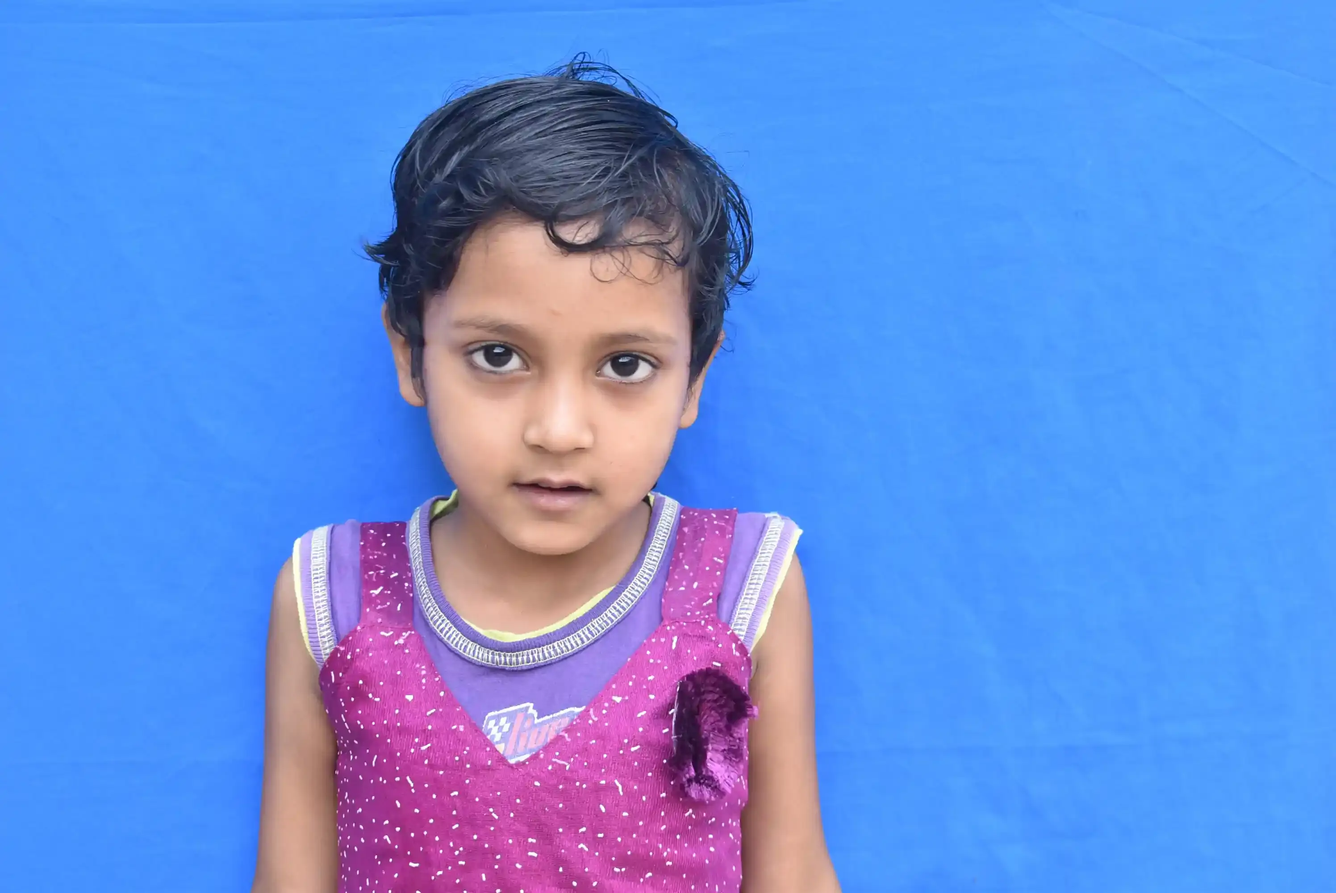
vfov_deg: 19.8
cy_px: 446
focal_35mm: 69
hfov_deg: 29.2
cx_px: 668
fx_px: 2563
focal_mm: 46
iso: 500
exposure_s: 1/80
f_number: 6.3
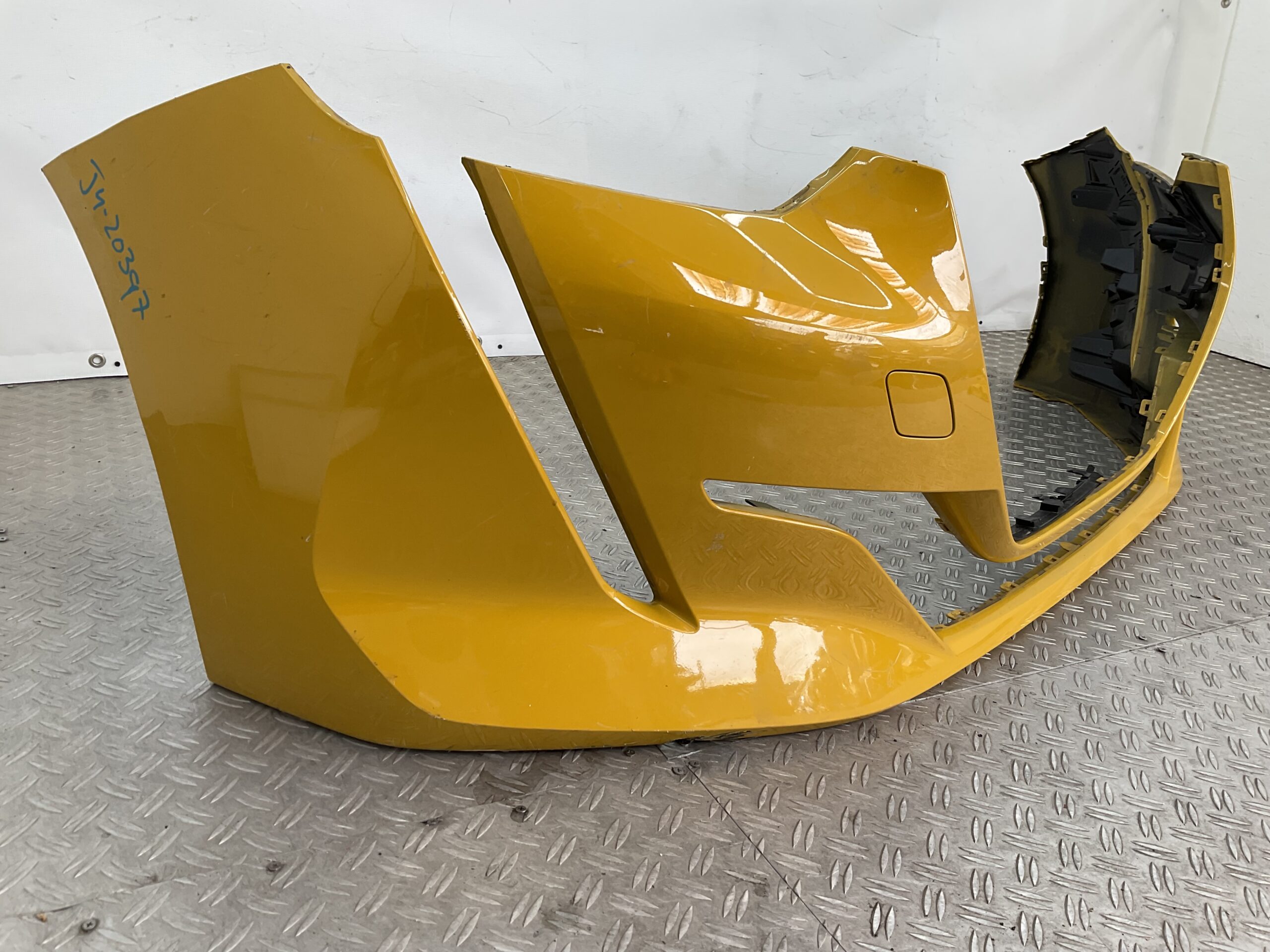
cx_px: 635
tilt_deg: -22.4
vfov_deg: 48.2
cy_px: 476
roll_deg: -6.2
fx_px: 1064
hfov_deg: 61.7
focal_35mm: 29
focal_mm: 3
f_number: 1.8
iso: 16
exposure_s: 1/136
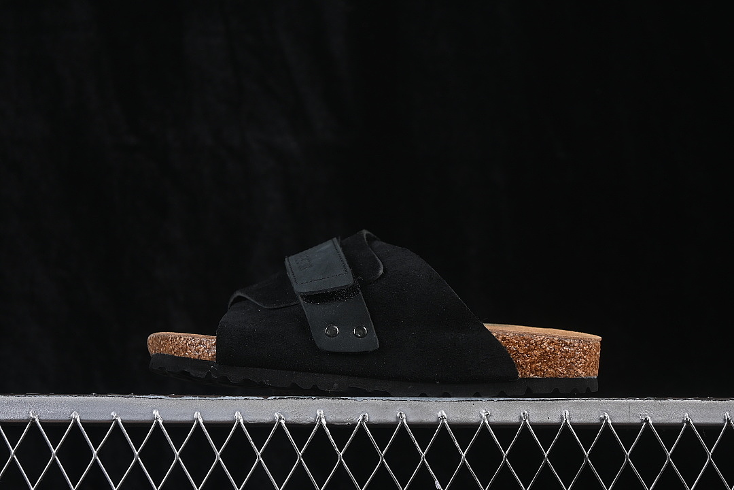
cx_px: 367
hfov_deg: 27.0
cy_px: 245
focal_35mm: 75
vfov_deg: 18.2
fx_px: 1529
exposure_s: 1/60
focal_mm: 50
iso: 160
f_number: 6.3
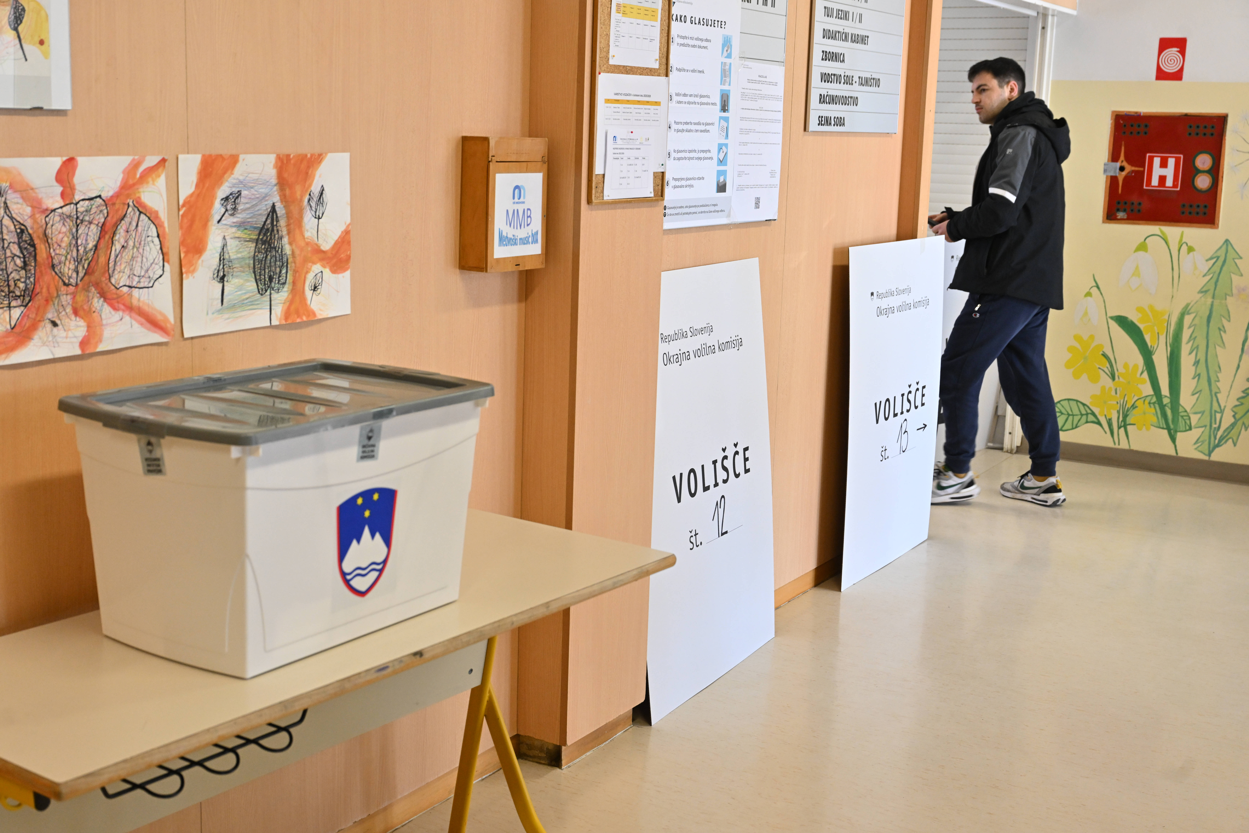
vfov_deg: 31.2
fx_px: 1492
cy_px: 416
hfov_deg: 45.4
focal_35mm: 43
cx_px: 624
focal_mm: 43
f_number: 5
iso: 1600
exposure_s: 1/200
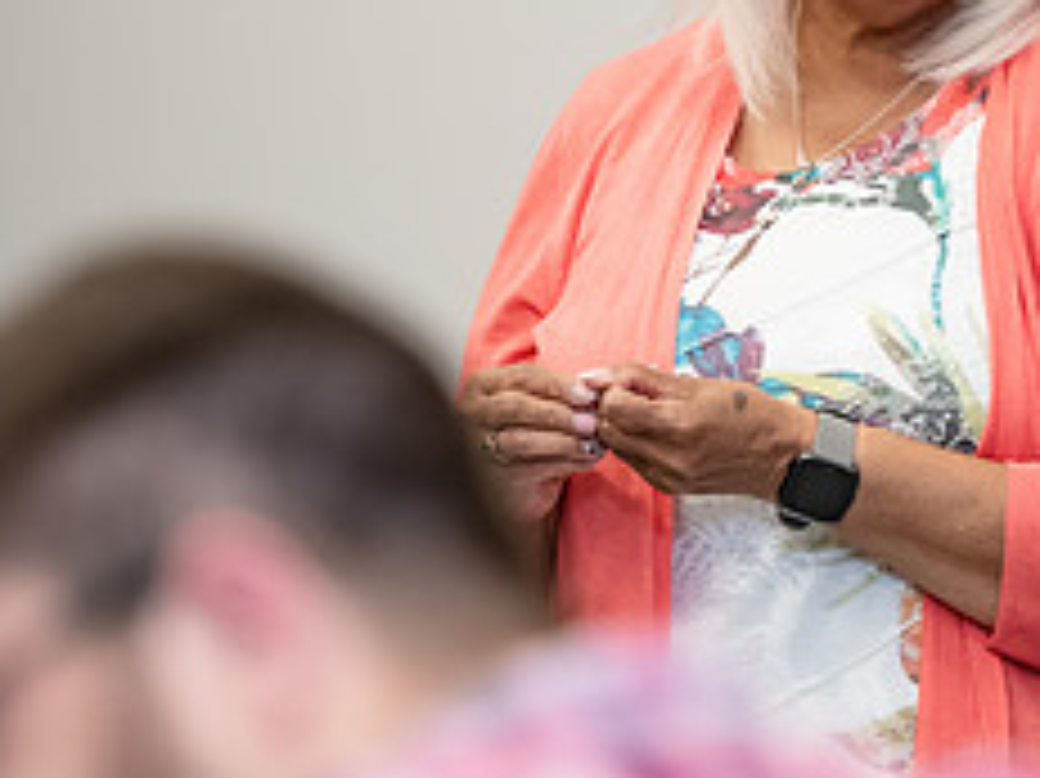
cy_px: 313
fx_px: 10510
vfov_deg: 4.2
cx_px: 932
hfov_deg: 5.7
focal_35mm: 350
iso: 1250
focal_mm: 145
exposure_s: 1/200
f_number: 2.8
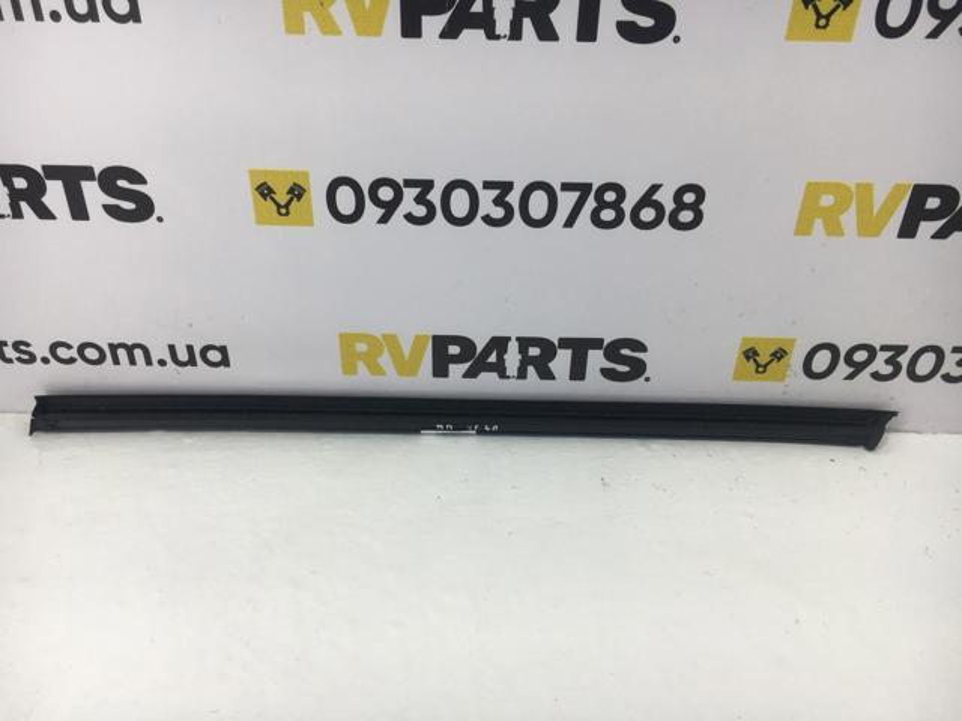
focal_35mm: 29
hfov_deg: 61.7
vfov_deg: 48.2
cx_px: 481
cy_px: 360
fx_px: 806
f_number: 2.2
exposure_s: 1/100
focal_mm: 4.15
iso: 32
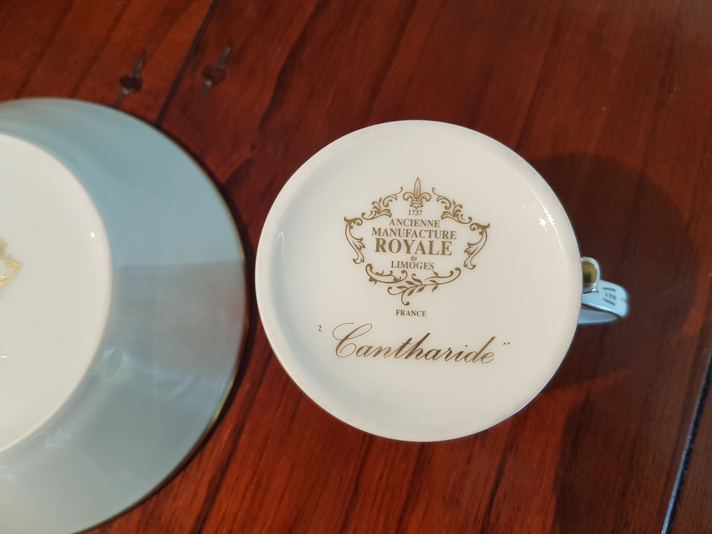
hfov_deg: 67.3
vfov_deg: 53.1
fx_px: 535
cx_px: 356
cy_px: 267
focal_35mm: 26
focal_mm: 4.2
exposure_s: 1/60
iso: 160
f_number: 1.7
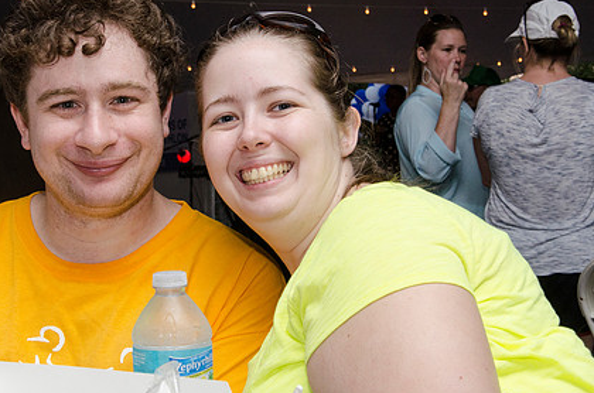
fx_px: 1432
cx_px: 235
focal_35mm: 87
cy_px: 172
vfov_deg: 15.6
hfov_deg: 23.4
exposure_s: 1/200
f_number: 13
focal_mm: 42
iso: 800
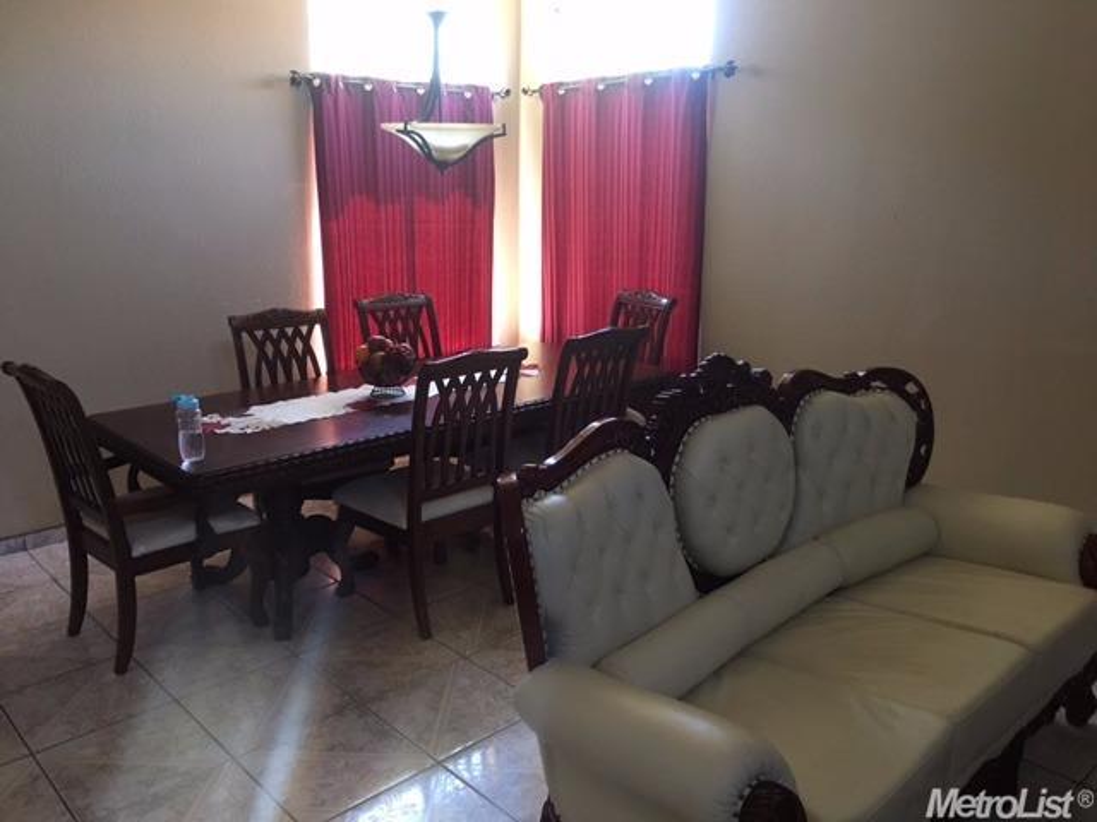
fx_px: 919
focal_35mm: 29
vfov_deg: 48.2
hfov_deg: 61.7
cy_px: 411
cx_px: 548
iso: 64
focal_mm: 4.15
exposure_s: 1/15
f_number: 2.2
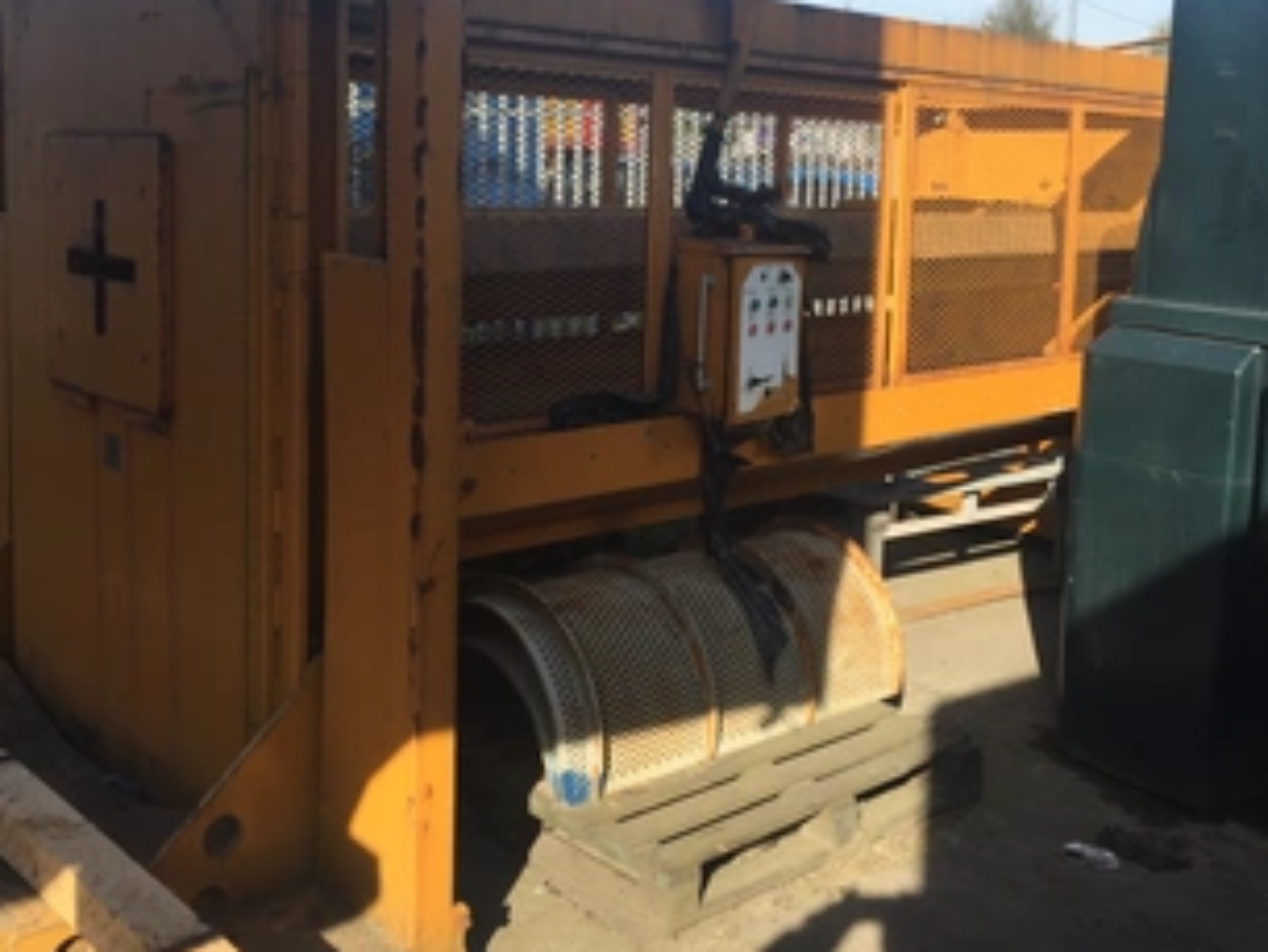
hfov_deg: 49.0
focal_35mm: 38
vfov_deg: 37.4
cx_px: 615
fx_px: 1393
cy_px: 333
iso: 32
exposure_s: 1/1099
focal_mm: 4.15
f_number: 2.2
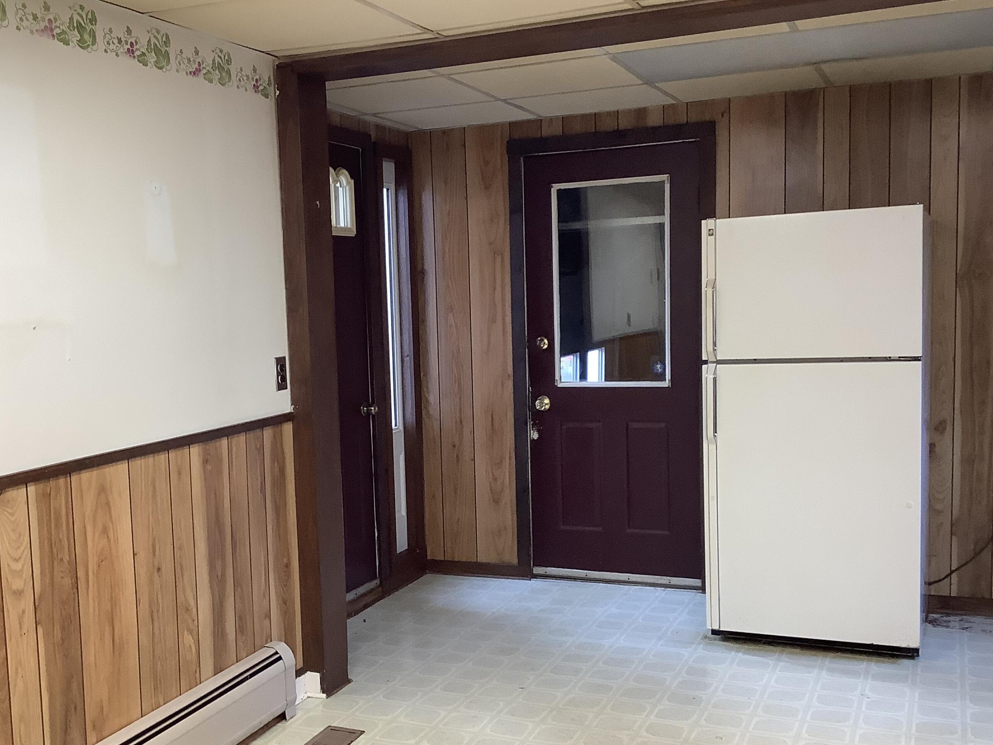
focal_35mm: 39
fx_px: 1119
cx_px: 401
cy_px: 417
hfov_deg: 47.6
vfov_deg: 36.8
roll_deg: +1.4
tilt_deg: -6.8
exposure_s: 1/60
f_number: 2.4
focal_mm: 3.3
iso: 125
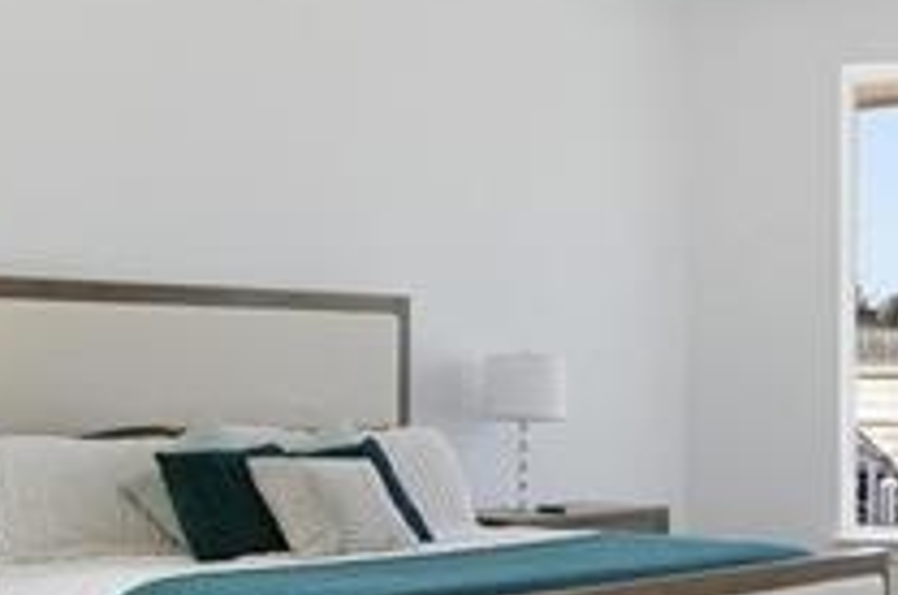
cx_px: 773
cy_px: 371
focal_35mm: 69
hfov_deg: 28.4
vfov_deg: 19.6
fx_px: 1718
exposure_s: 1/3200
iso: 400
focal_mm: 14
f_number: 9
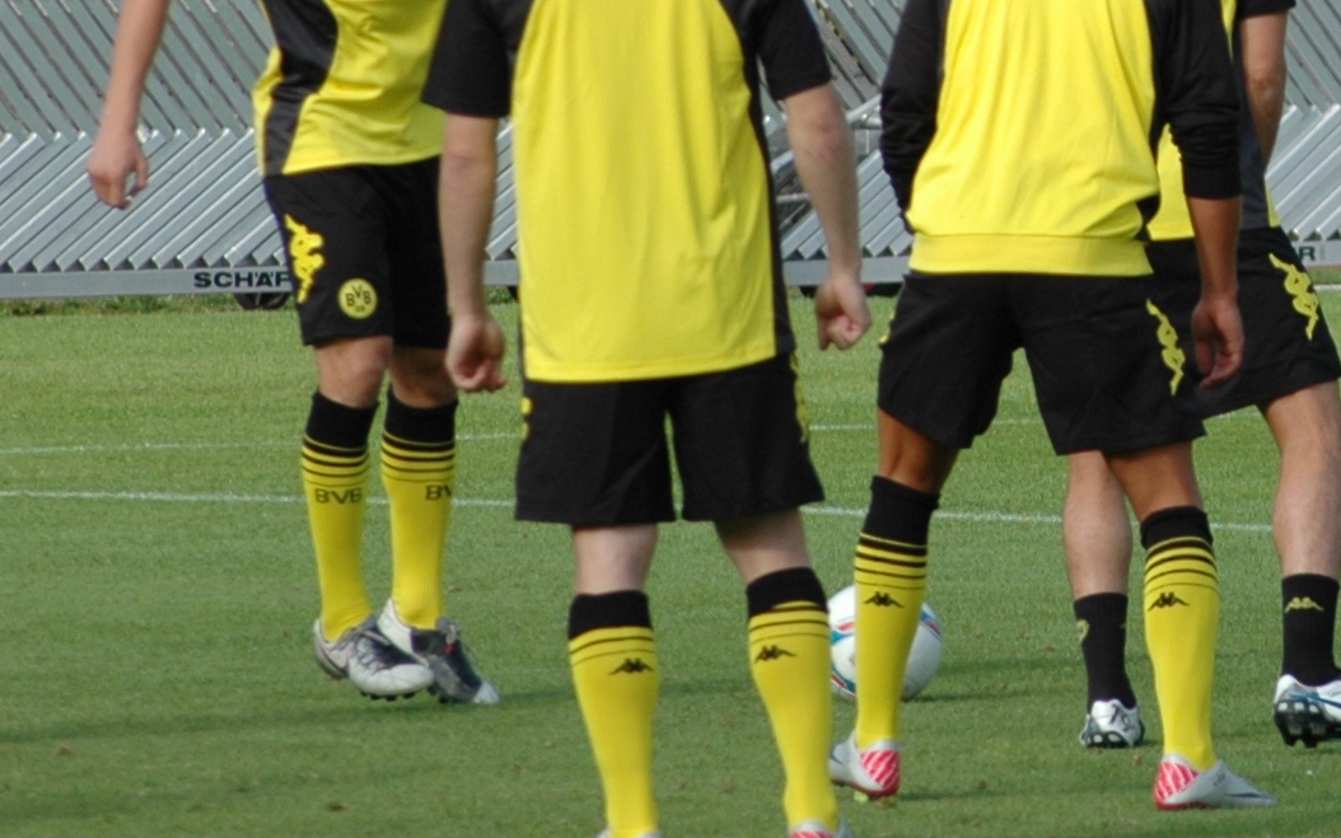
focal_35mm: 719
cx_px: 1612
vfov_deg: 1.8
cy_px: 42
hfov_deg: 2.9
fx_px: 26296
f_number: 5.6
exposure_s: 1/500
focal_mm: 165
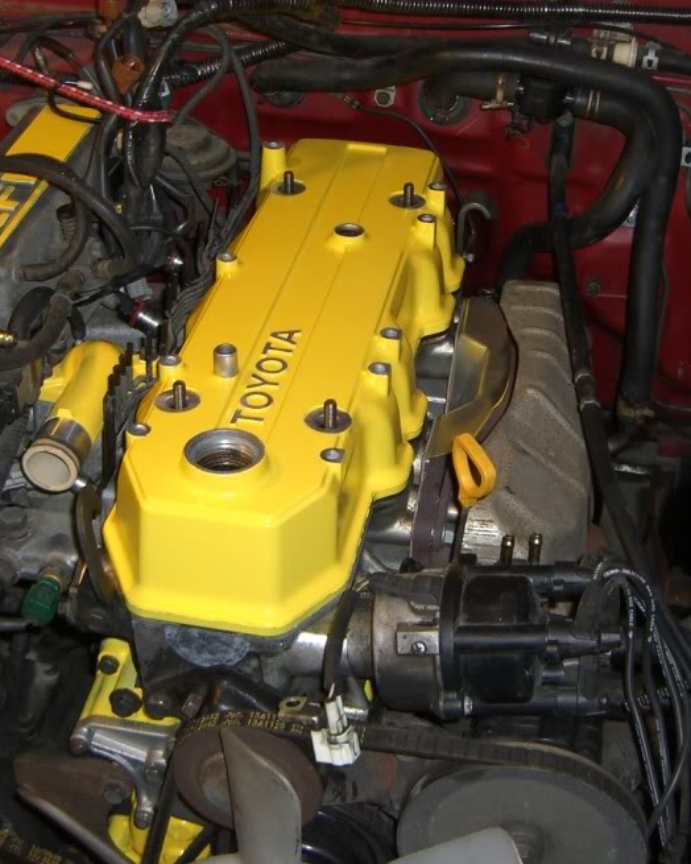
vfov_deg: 32.5
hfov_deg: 26.2
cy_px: 401
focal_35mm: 58
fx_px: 1483
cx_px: 334
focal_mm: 7.9
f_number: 2.8
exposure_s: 1/60
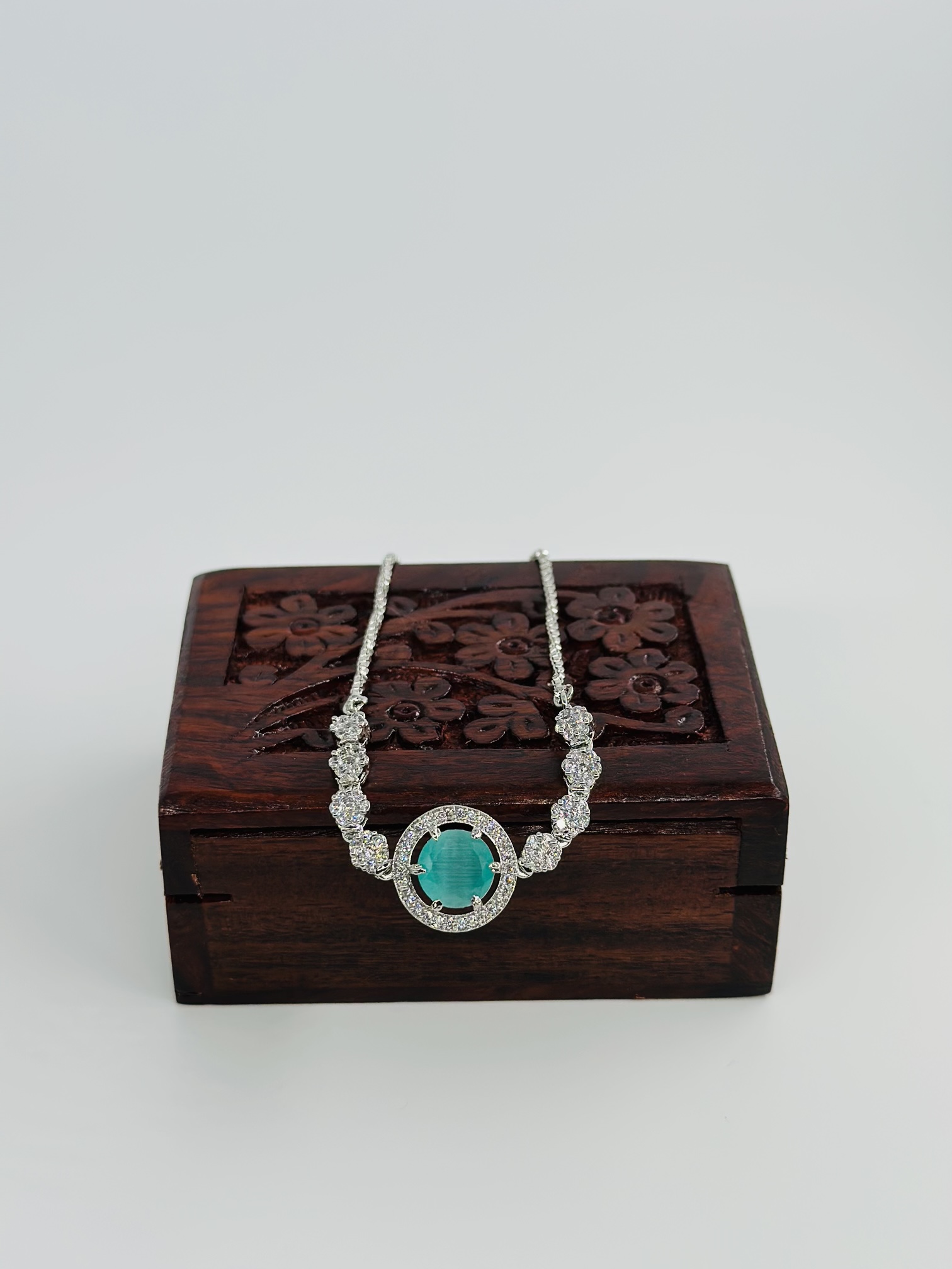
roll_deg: -1.8
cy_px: 634
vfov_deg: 39.7
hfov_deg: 30.3
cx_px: 476
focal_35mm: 48
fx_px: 1760
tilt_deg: -33.0
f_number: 1.78
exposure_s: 1/1953
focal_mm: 6.86
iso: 80
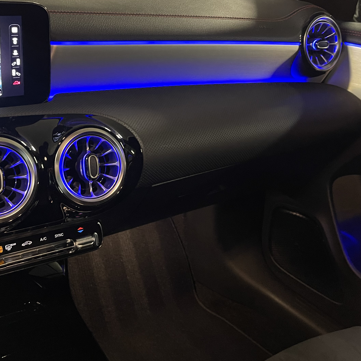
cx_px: 148
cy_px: 133
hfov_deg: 39.9
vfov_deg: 39.7
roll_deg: -4.9
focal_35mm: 42
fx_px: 496
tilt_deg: -20.0
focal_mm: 5.1
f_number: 1.6
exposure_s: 1/30
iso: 640
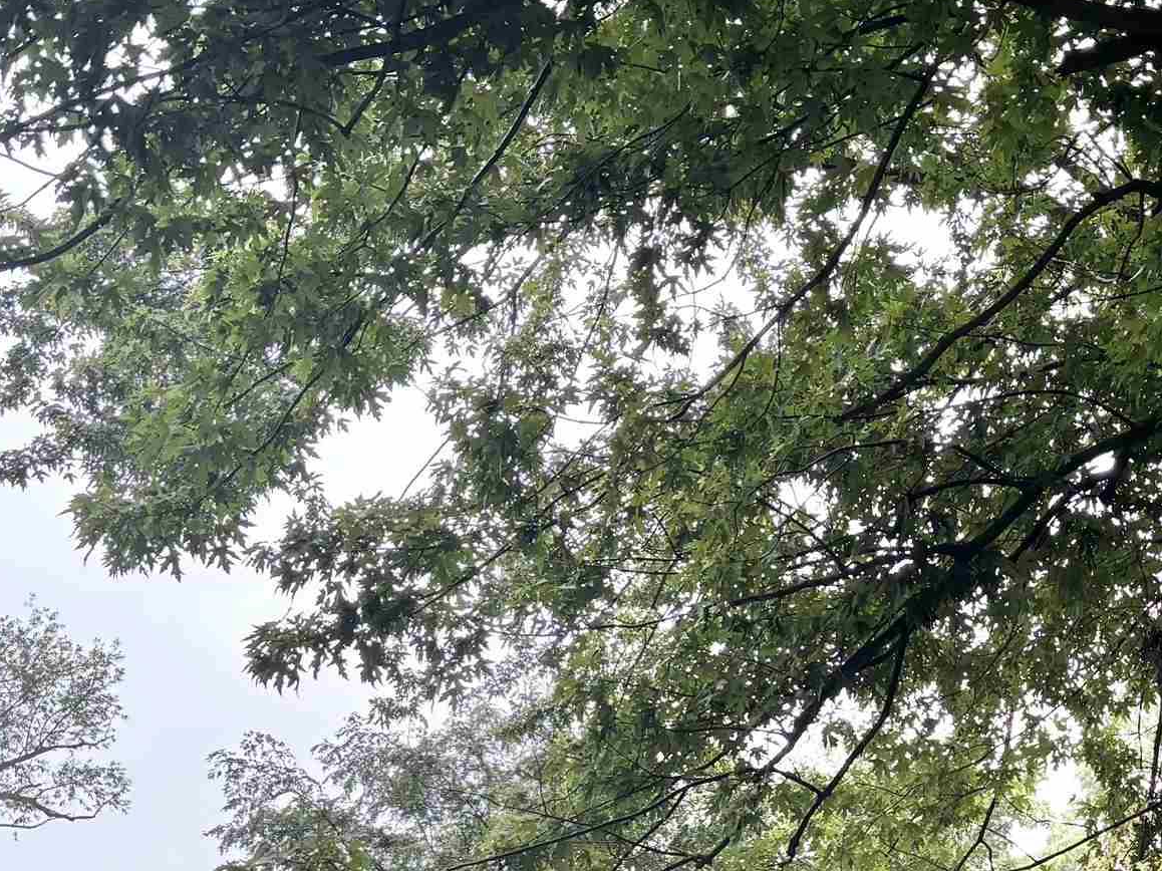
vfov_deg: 20.4
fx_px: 2316
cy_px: 936
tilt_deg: +15.5
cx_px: 1067
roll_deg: -1.1
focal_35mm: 69
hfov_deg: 27.1
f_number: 1.6
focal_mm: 5.96
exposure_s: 1/264
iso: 50
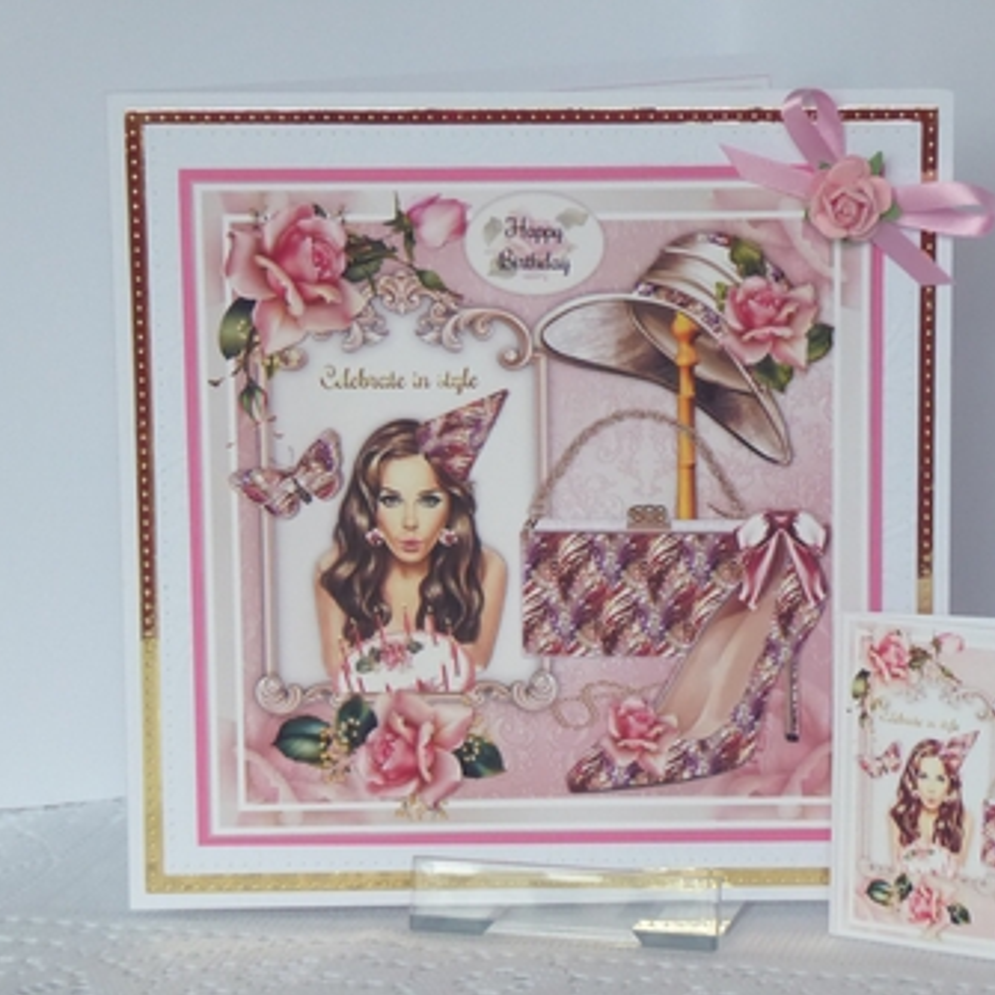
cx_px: 597
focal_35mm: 127
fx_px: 4130
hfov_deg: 13.7
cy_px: 498
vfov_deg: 13.7
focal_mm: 17.5
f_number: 5
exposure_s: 1/100
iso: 800
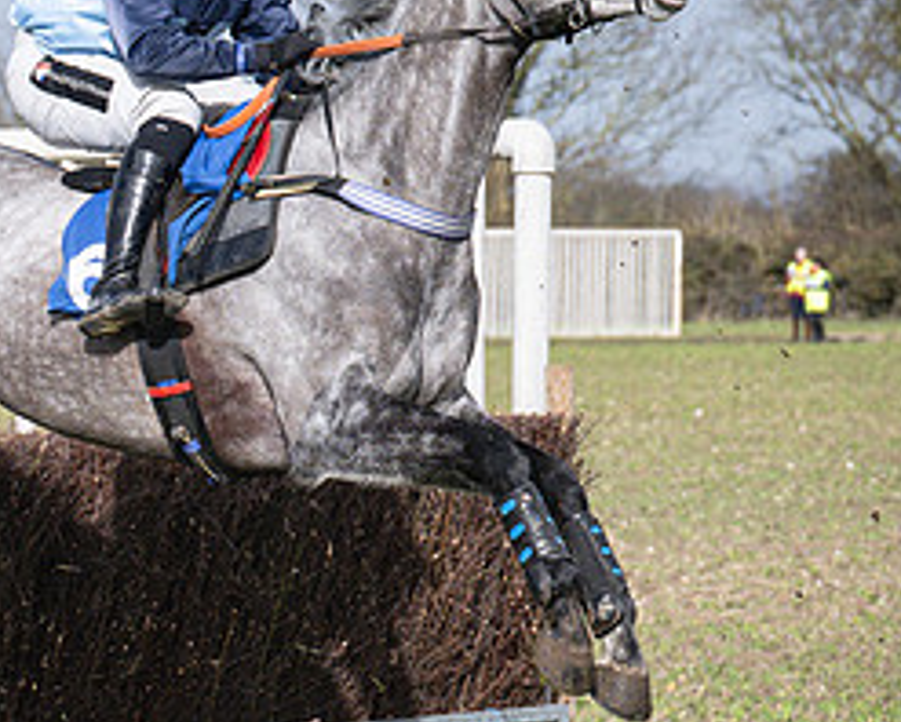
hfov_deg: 5.4
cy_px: 364
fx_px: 9554
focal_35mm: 358
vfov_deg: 4.3
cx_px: 236
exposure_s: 1/4000
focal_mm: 70
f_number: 4
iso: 400
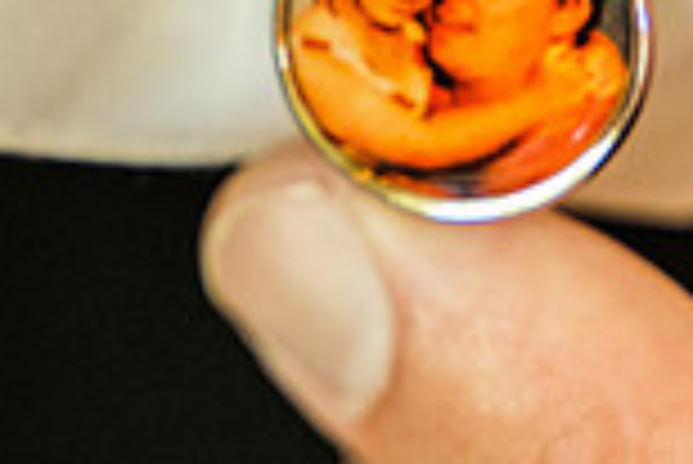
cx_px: 410
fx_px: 5453
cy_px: -97
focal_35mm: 283
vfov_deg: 4.8
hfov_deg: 7.3
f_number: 2.8
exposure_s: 1/125
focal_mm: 75
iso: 2000
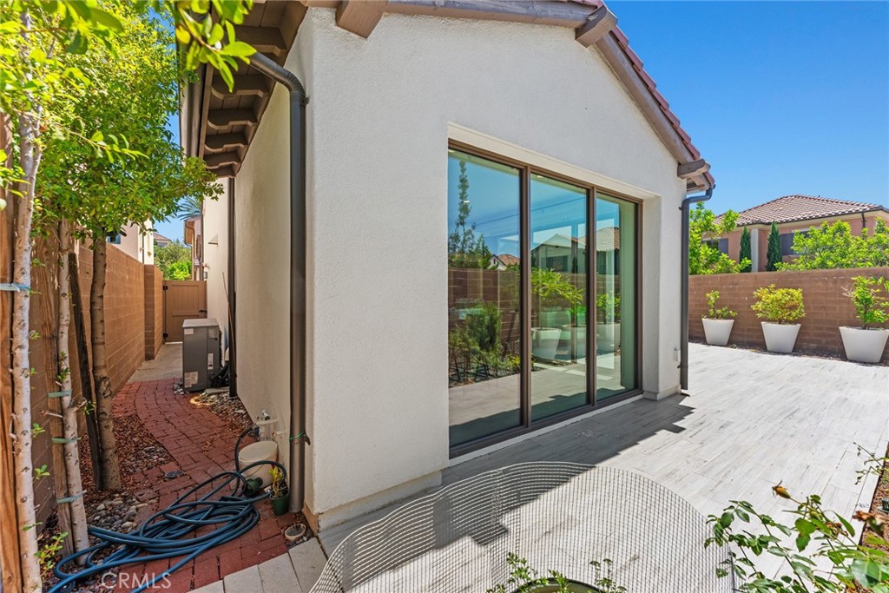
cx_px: 444
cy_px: 296
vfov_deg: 81.2
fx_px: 346
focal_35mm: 14
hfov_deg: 104.2
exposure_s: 1/125
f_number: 6.3
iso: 320
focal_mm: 14
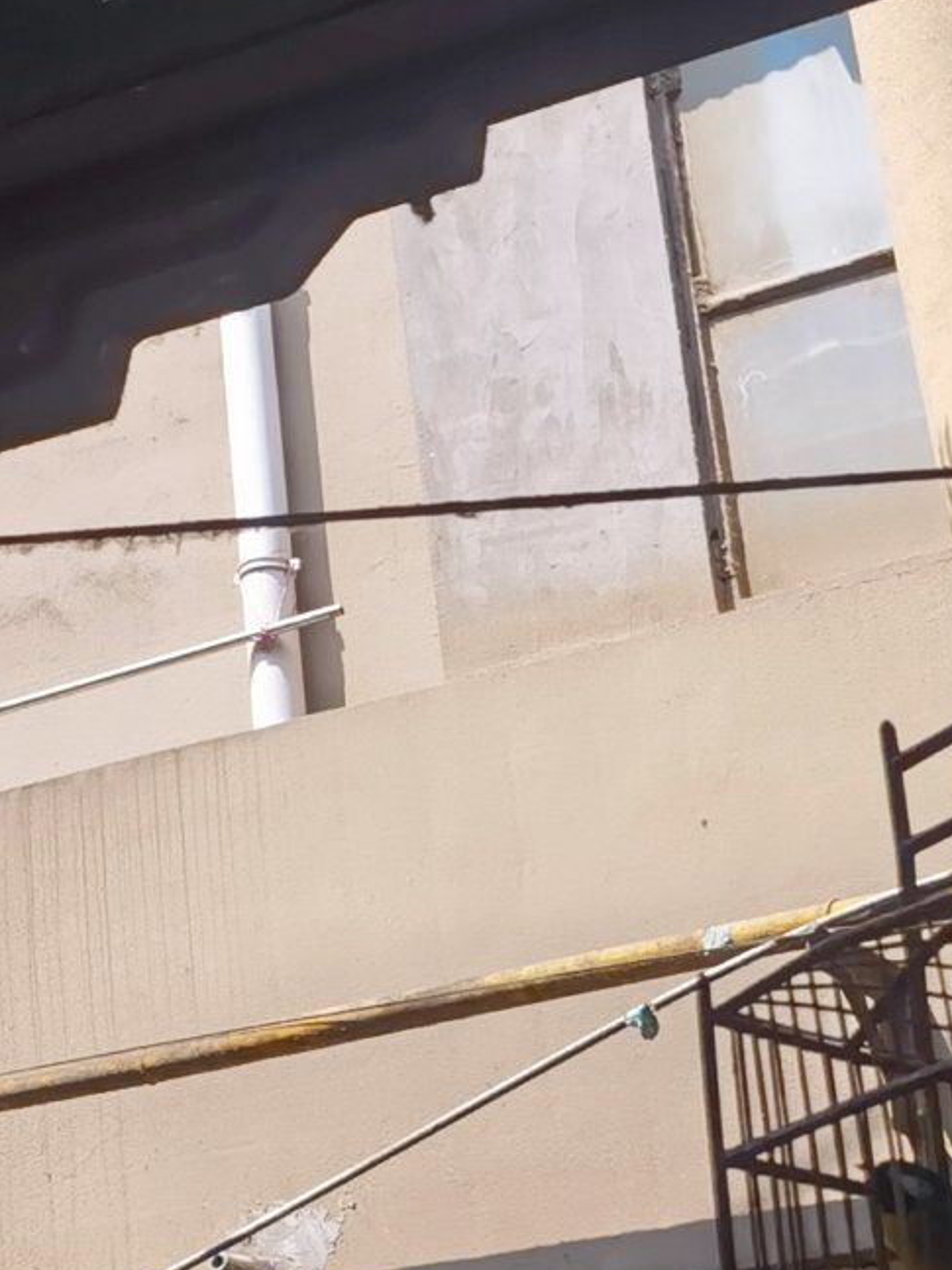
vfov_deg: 16.9
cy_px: -24
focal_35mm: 114
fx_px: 4182
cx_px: -808
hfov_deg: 11.9
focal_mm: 6.71
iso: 50
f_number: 1.9
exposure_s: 1/1667
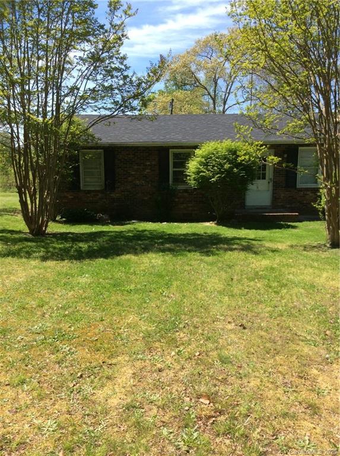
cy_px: 228
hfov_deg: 44.0
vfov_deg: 56.9
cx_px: 170
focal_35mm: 32
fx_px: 420
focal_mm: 3.3
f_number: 2.4
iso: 32
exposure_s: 1/907
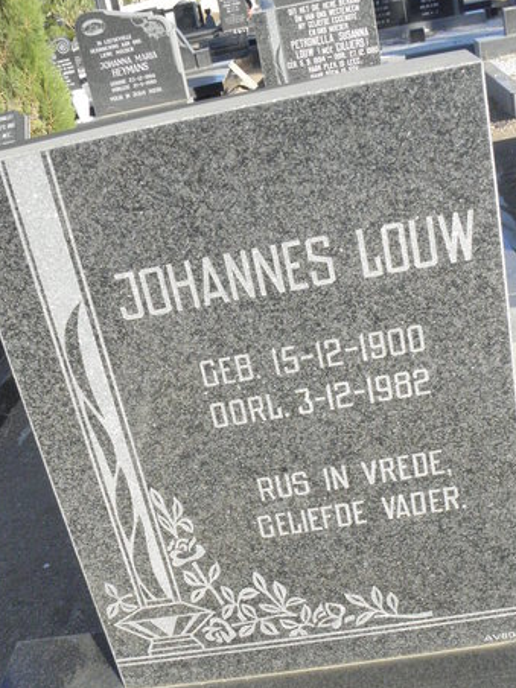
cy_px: 440
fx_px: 914
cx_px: 280
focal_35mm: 46
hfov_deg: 31.5
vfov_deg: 40.9
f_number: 6.3
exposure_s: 1/400
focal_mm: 4.6
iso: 200
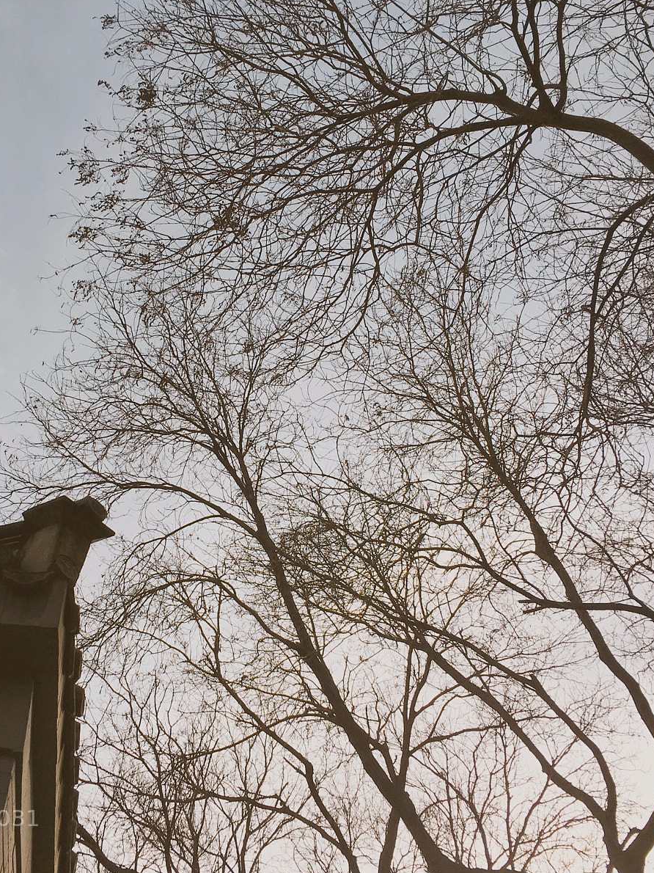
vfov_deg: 47.9
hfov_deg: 36.6
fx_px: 983
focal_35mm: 39
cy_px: 436
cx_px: 242
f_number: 2.2
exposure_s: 1/3205
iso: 25
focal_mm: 4.15
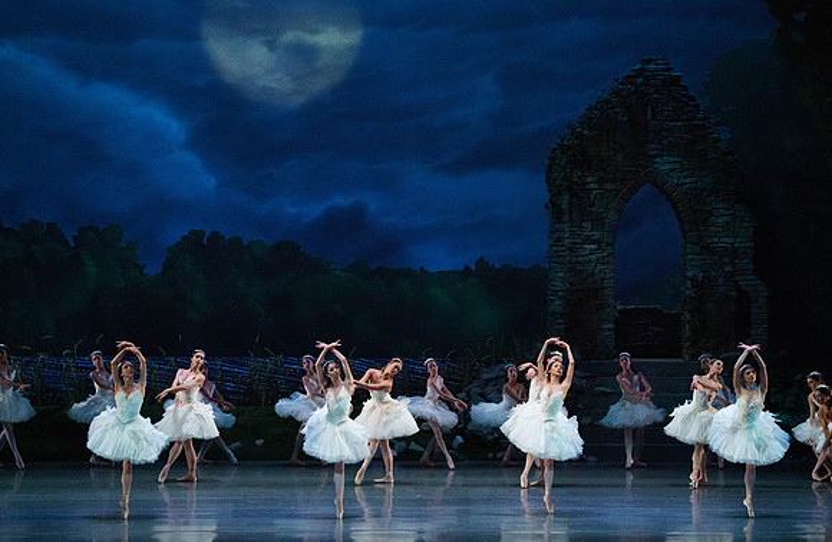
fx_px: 3296
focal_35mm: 144
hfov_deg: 14.4
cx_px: 417
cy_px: 275
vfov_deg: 9.4
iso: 8000
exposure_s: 1/250
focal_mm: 141
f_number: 5.6
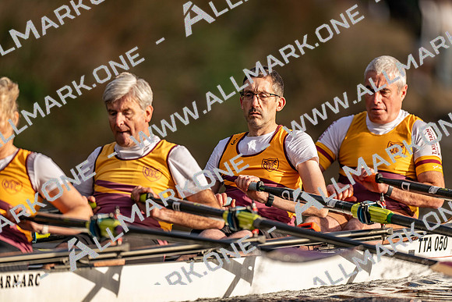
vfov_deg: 2.3
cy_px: 151
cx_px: 226
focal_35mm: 600
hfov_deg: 3.4
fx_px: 7535
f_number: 4
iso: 250
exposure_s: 1/2500
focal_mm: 600
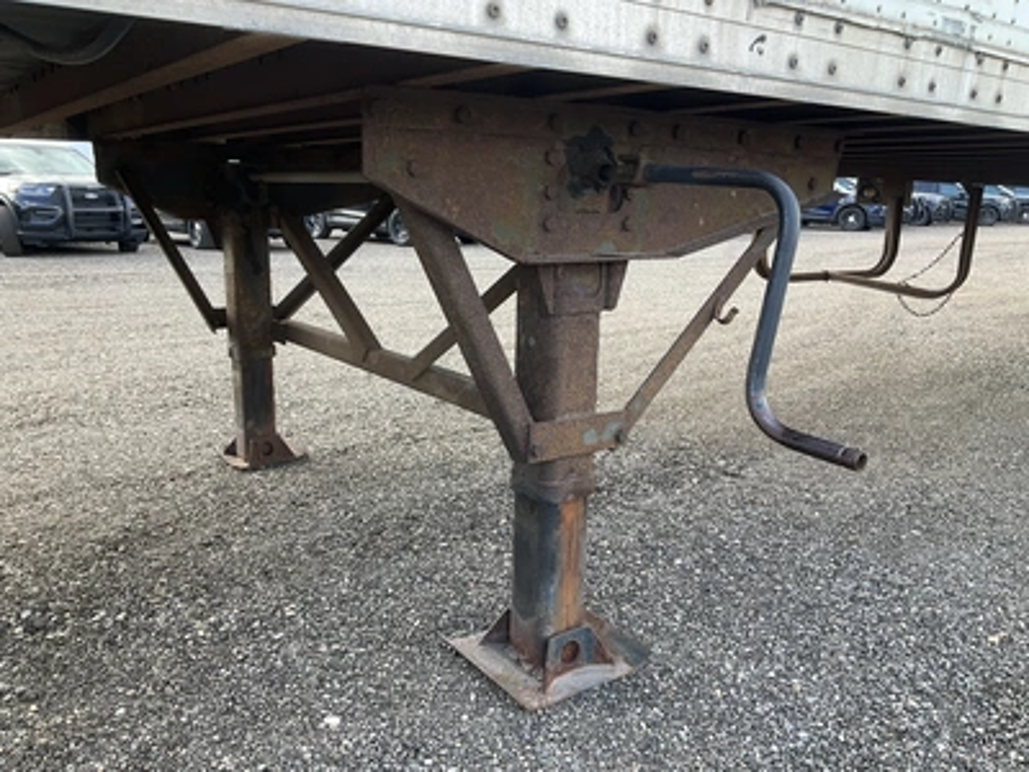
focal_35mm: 29
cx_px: 514
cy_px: 386
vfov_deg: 48.2
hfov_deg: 61.7
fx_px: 862
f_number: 1.8
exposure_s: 1/122
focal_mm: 3
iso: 16
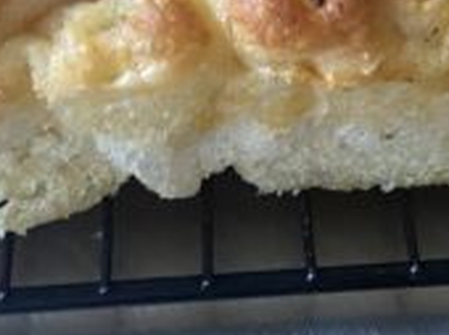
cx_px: 316
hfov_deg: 19.2
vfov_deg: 13.2
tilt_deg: -41.4
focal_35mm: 102
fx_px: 1321
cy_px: -248
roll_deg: +1.2
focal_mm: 4.25
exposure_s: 1/60
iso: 320
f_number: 1.8
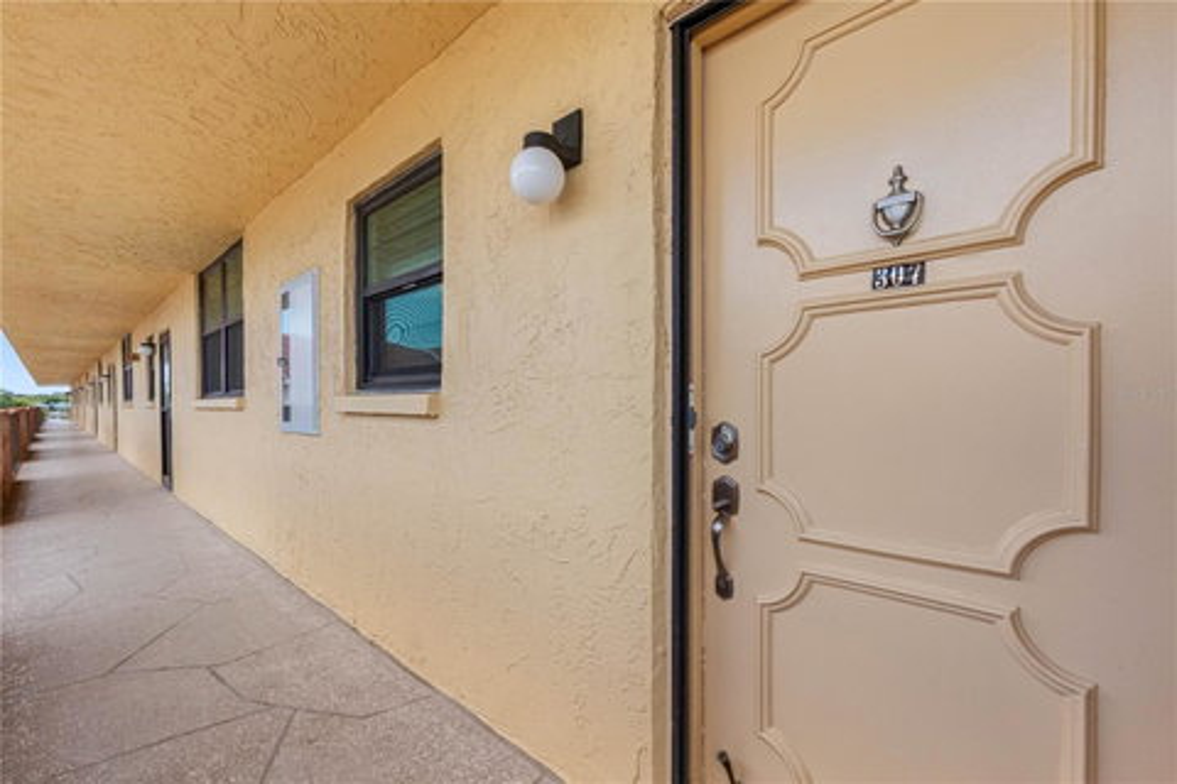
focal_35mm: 16
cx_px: 588
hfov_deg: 96.7
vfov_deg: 73.7
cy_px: 392
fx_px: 523
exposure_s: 1/2500
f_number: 11
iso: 1600
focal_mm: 16
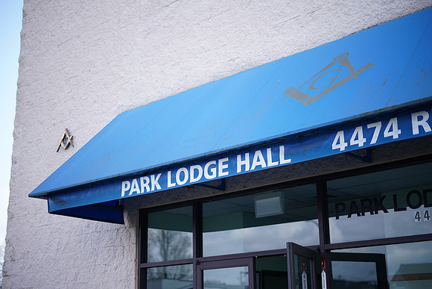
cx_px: 216
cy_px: 144
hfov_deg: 39.6
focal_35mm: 50
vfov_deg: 27.0
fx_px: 600
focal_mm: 50
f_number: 1.8
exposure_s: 1/5000
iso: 640
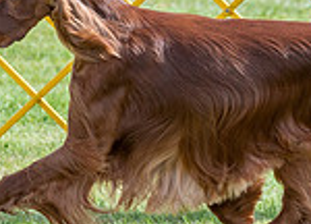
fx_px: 5766
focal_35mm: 651
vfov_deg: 2.2
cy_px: -98
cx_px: 160
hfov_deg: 3.1
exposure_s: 1/1600
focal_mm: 147
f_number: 4.5
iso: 400
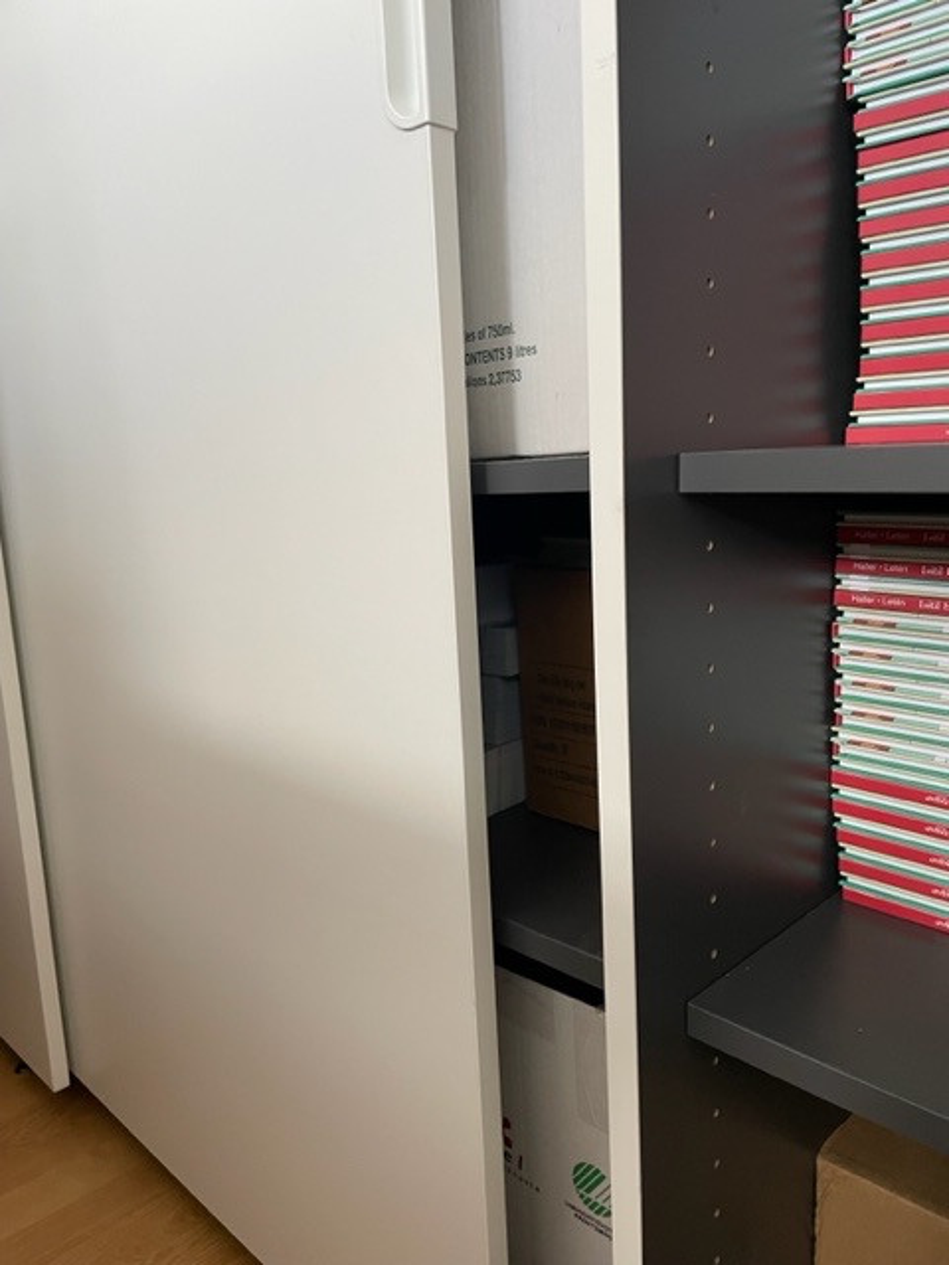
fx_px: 950
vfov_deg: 67.3
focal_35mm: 26
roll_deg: +3.9
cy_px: 632
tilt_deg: -9.5
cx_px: 474
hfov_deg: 53.1
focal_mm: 4.2
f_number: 1.6
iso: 160
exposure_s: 1/50
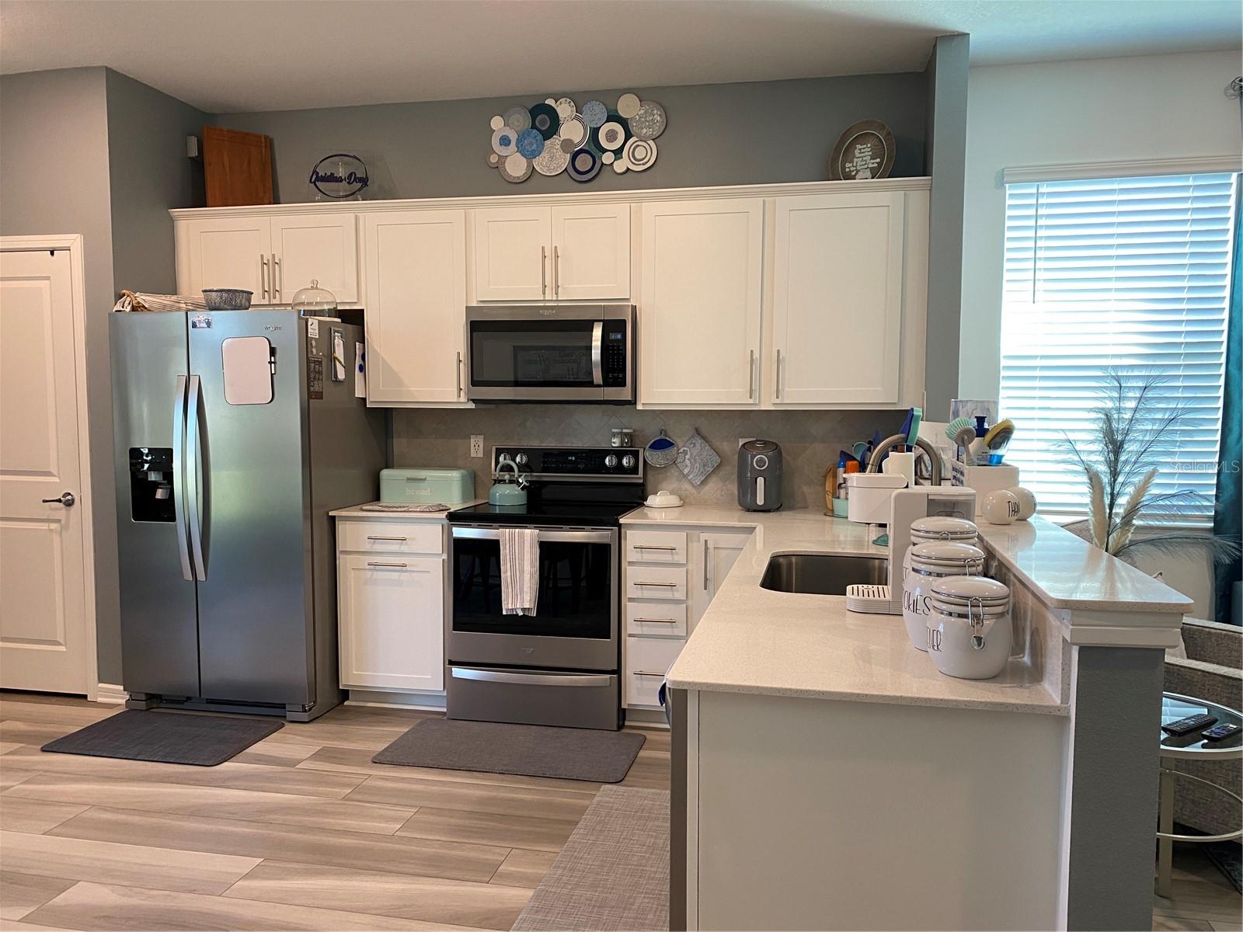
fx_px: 934
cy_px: 466
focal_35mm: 26
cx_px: 622
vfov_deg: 53.1
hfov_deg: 67.3
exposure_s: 1/60
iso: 125
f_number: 1.8
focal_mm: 4.25
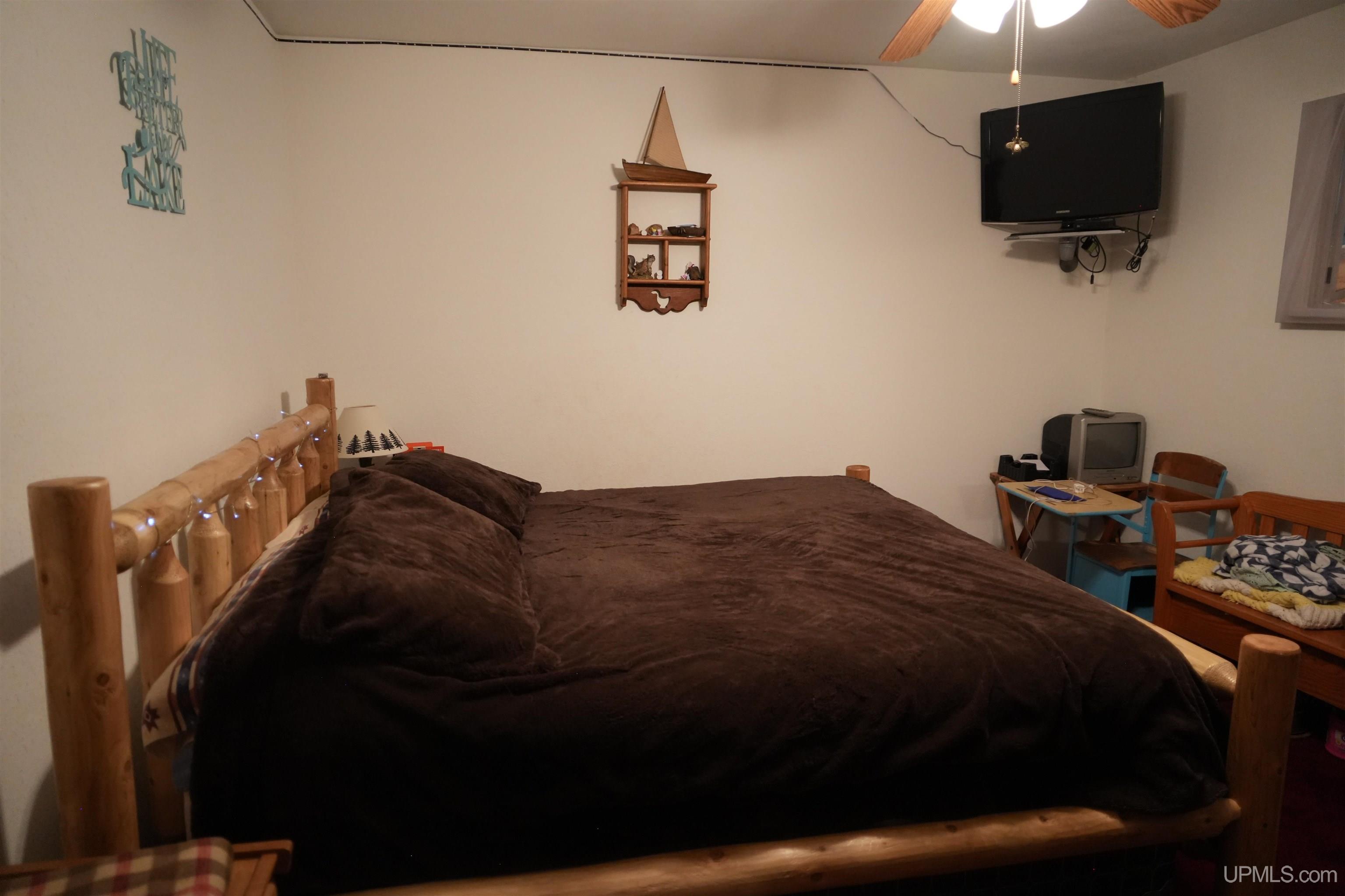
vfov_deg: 53.1
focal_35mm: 24
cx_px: 672
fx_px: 897
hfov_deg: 73.7
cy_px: 448
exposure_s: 1/160
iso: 5000
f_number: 3.5
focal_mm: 24
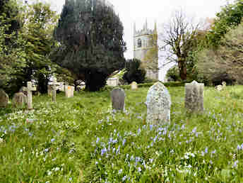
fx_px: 253
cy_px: 92
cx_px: 122
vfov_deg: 39.7
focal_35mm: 36
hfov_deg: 51.4
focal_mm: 6.3
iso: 100
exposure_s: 1/200
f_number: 3.7
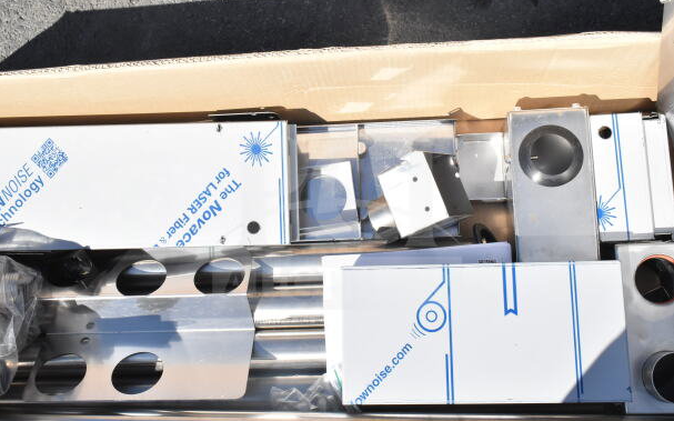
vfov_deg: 30.9
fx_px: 762
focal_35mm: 42
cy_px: 222
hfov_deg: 47.7
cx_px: 336
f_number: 14
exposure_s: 1/800
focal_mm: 27
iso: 1600
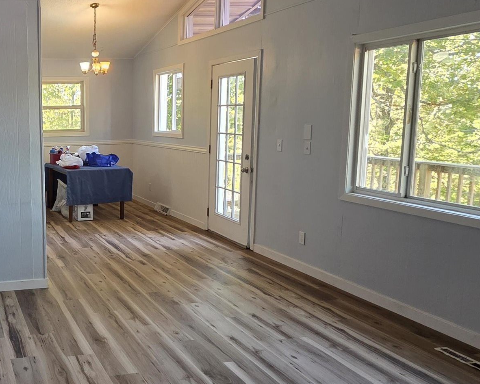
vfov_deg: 44.5
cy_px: 184
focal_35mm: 33
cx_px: 28
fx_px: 469
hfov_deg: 47.3
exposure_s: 1/60
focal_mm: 2.2
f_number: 1.9
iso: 200
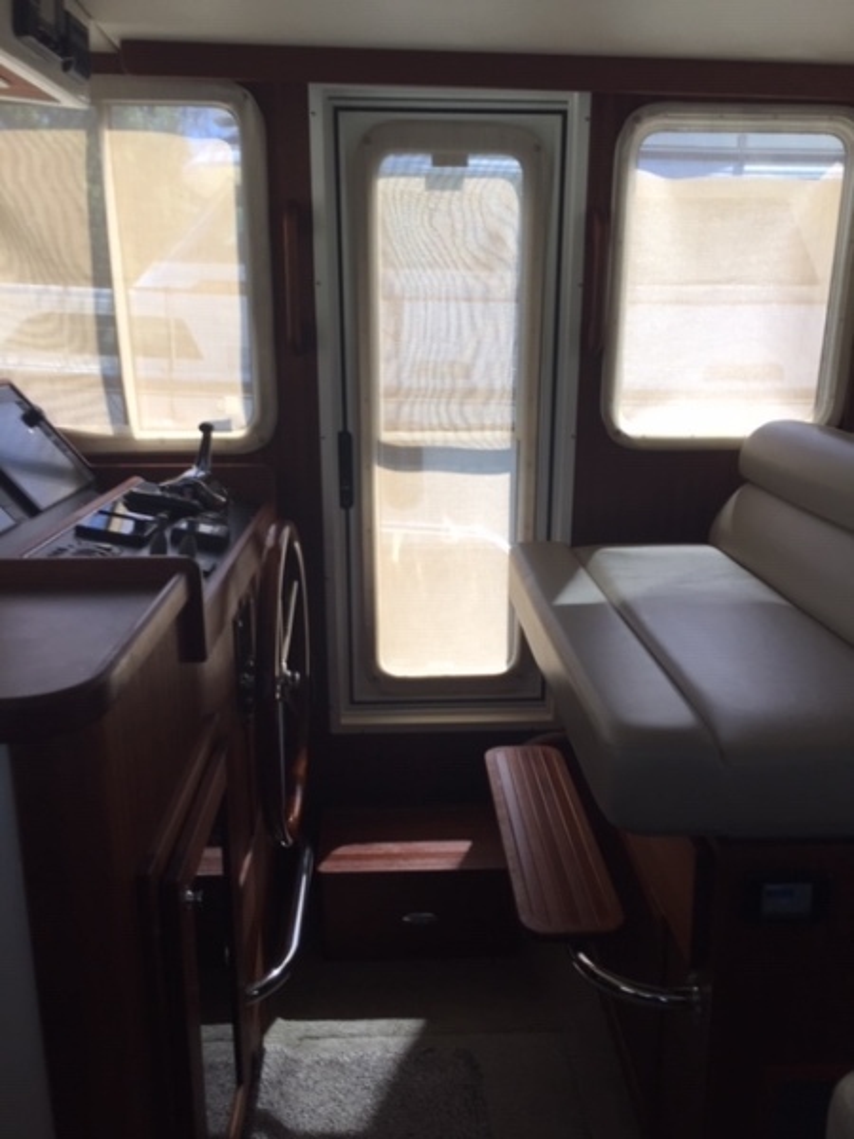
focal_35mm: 29
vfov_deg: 61.7
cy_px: 570
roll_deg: +1.3
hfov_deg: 48.2
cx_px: 427
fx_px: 954
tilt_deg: -15.3
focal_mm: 4.15
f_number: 2.2
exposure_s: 1/100
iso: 40
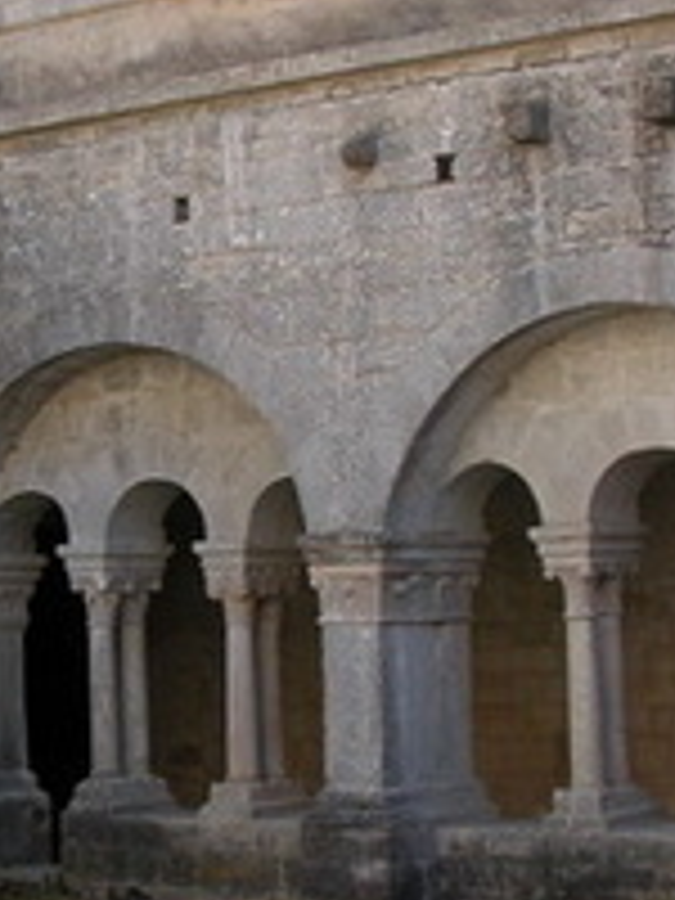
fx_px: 2730
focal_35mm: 105
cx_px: 32
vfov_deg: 18.7
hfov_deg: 13.9
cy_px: 418
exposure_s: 1/175
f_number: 4.5
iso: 100
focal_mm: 8.9
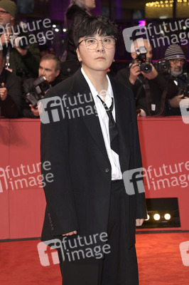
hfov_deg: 16.6
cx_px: 94
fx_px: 647
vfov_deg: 24.8
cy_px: 142
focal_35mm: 82
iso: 1250
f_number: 6.3
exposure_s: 1/250
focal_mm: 82
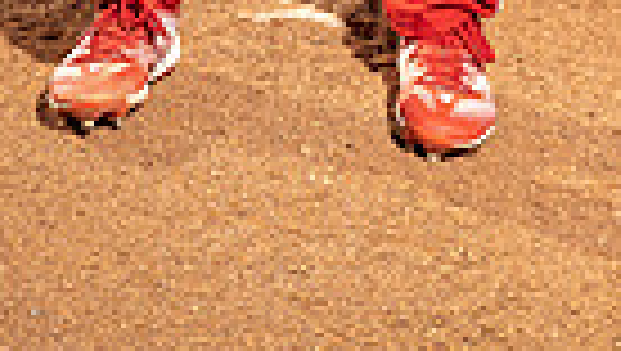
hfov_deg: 14.3
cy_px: -558
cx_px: 274
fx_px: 2473
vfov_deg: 7.5
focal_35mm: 150
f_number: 7.1
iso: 100
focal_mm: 44
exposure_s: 1/250
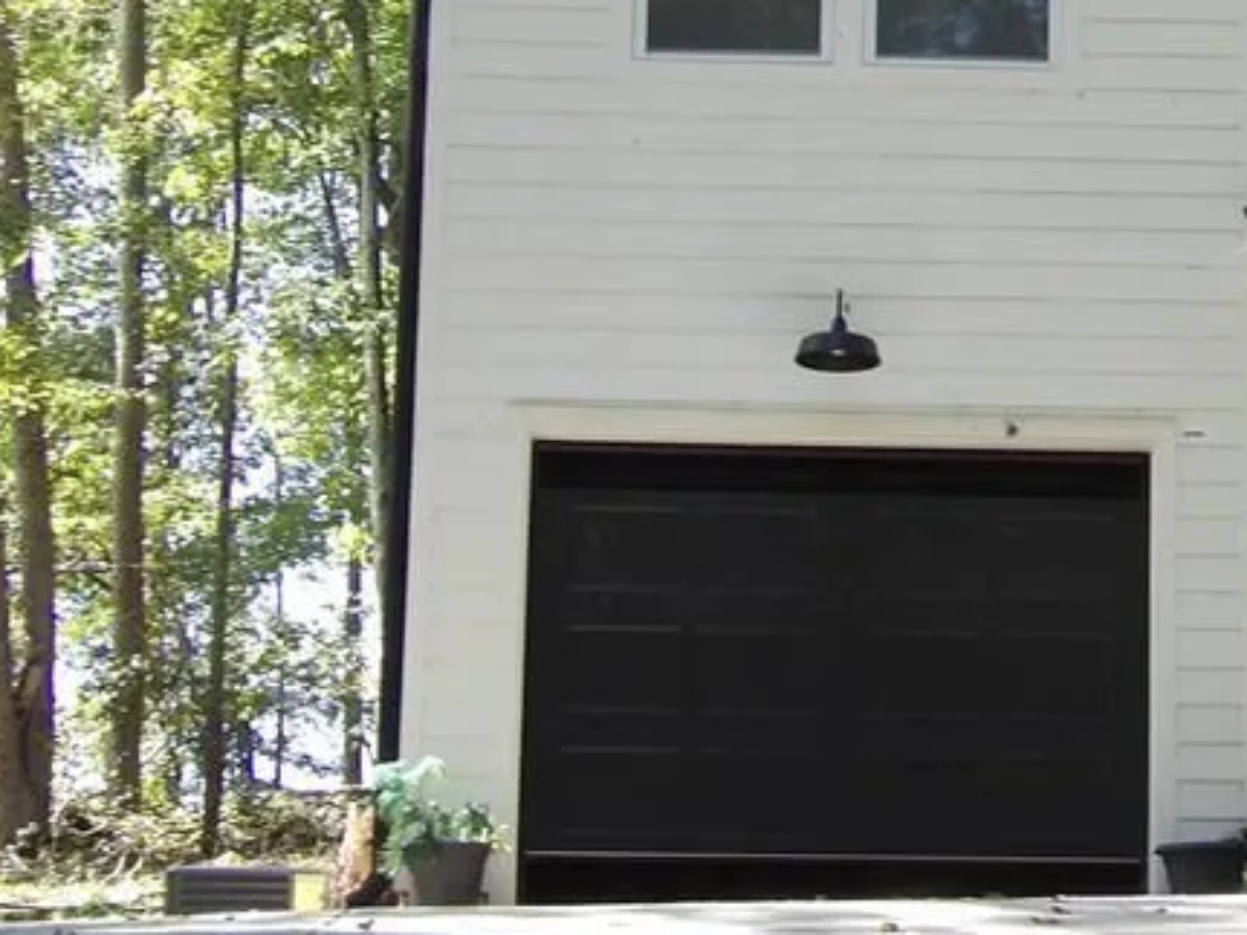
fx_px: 5366
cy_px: 28
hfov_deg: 13.1
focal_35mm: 149
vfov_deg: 9.9
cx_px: 1157
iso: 100
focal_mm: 11.1
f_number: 4
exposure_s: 1/79
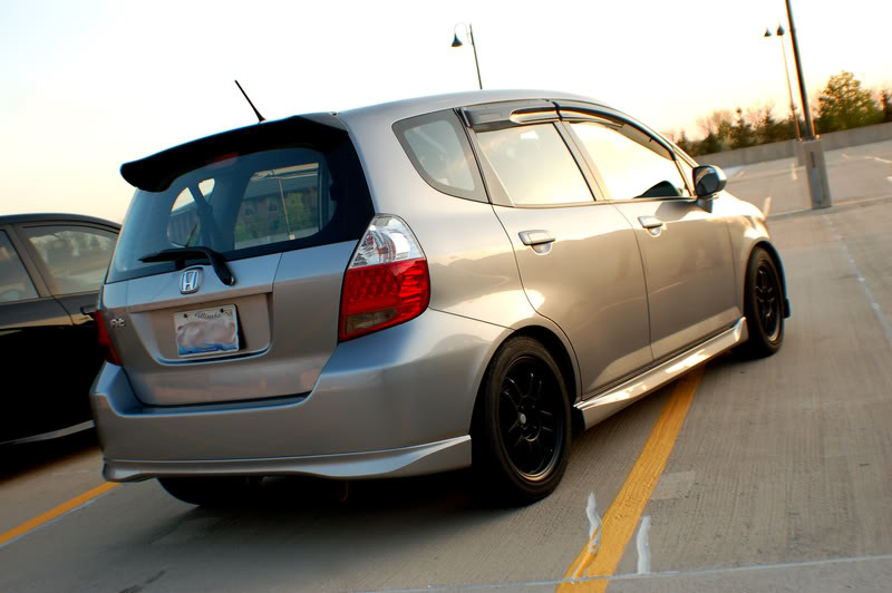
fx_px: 1485
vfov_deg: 22.6
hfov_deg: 33.4
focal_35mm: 60
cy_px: 296
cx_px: 446
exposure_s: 1/125
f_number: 5.6
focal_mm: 40
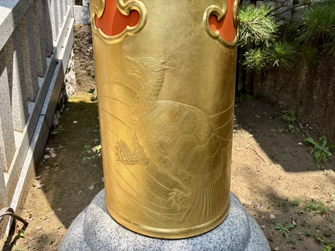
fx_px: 252
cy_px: 126
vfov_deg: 53.1
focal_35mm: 26
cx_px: 168
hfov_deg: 67.3
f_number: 1.6
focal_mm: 5.96
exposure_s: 1/894
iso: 50
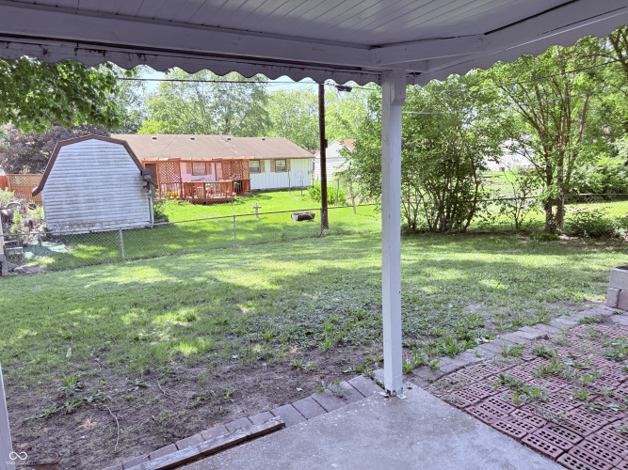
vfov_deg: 56.8
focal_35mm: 24
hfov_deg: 71.6
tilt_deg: -10.2
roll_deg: +1.7
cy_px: 235
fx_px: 435
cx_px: 314
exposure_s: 1/612
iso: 100
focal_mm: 6.76
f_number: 1.78
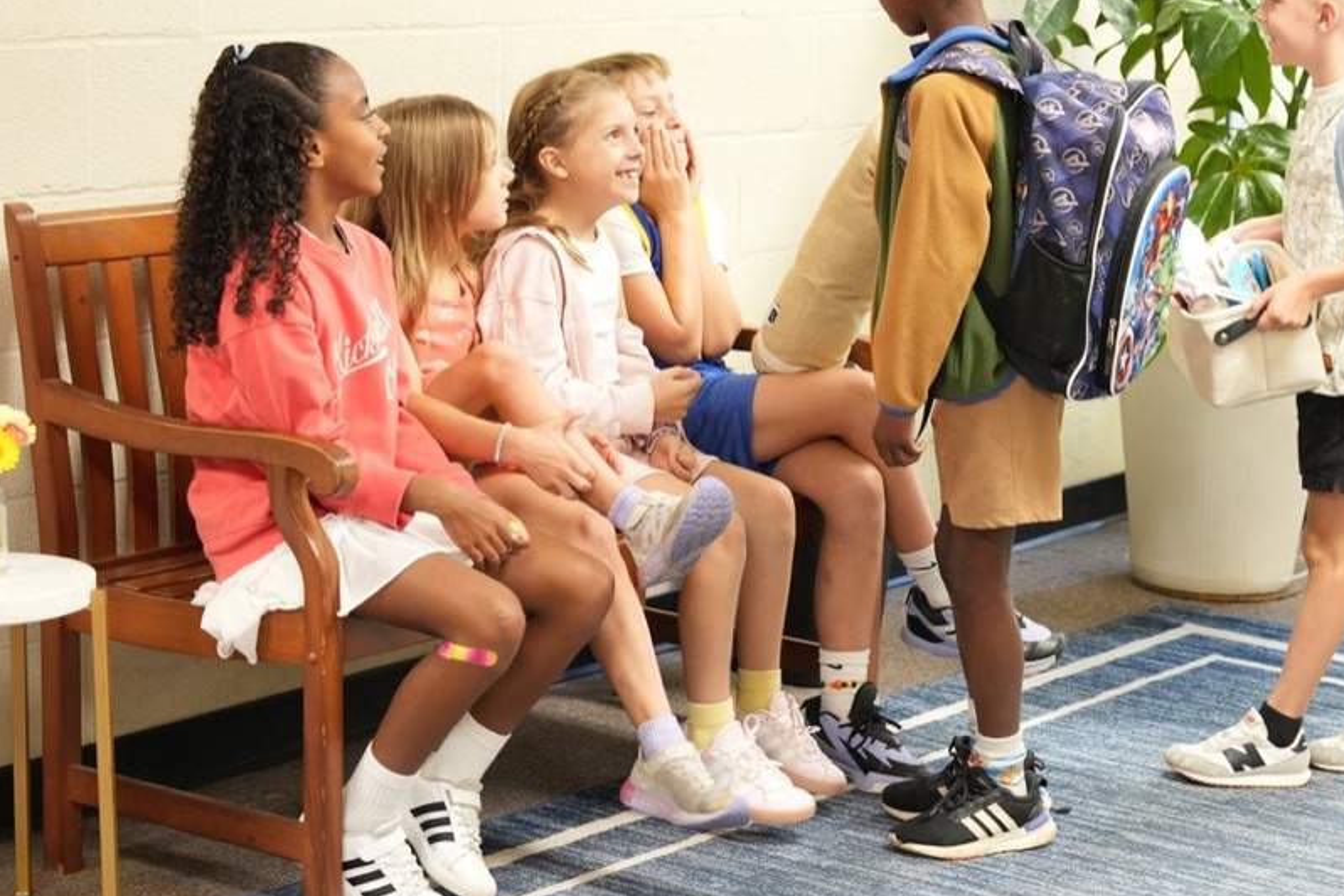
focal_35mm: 93
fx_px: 3472
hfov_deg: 21.7
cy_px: 403
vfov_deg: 14.7
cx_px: 1004
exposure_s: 1/80
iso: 1600
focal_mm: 53
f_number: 3.2
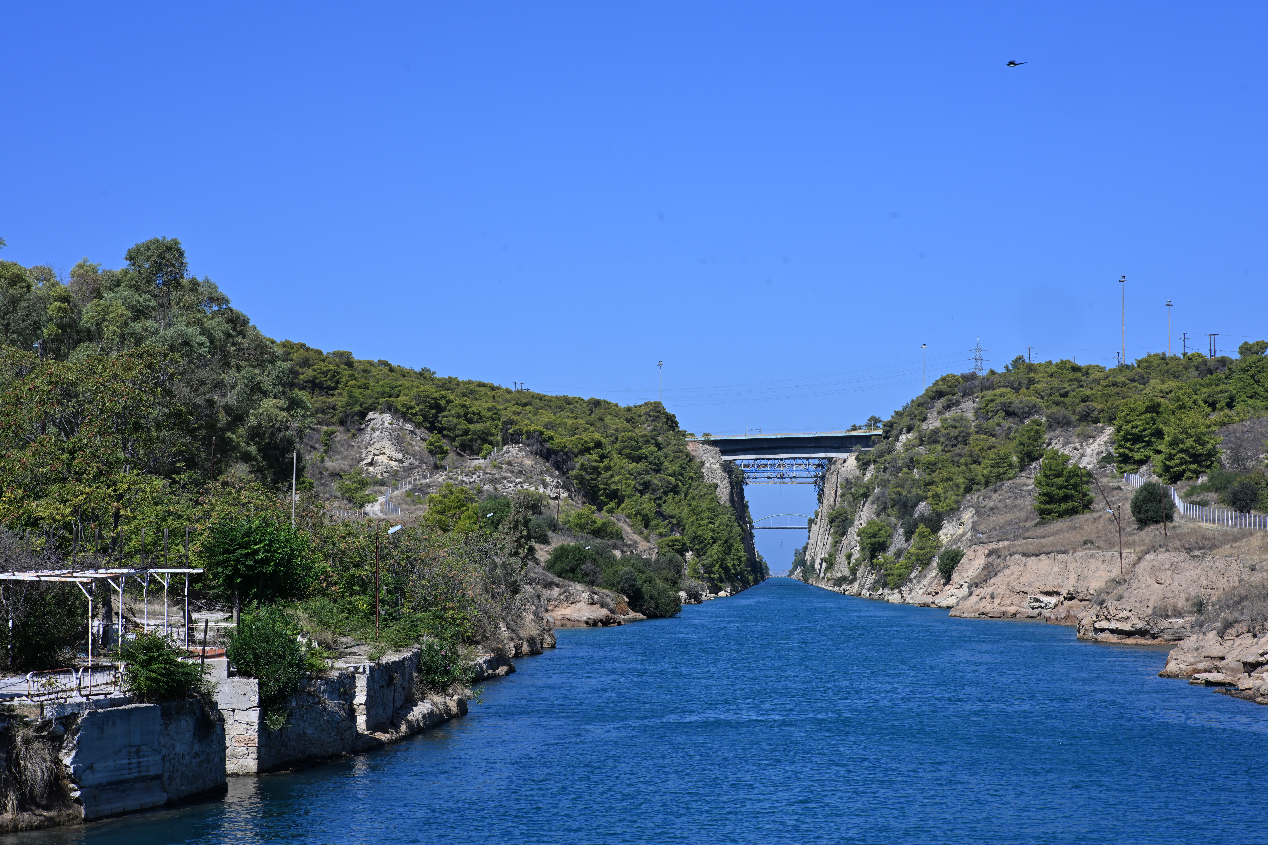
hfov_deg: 23.9
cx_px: 634
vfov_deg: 16.1
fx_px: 2994
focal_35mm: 85
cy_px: 422
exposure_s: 1/160
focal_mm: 85
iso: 100
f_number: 11
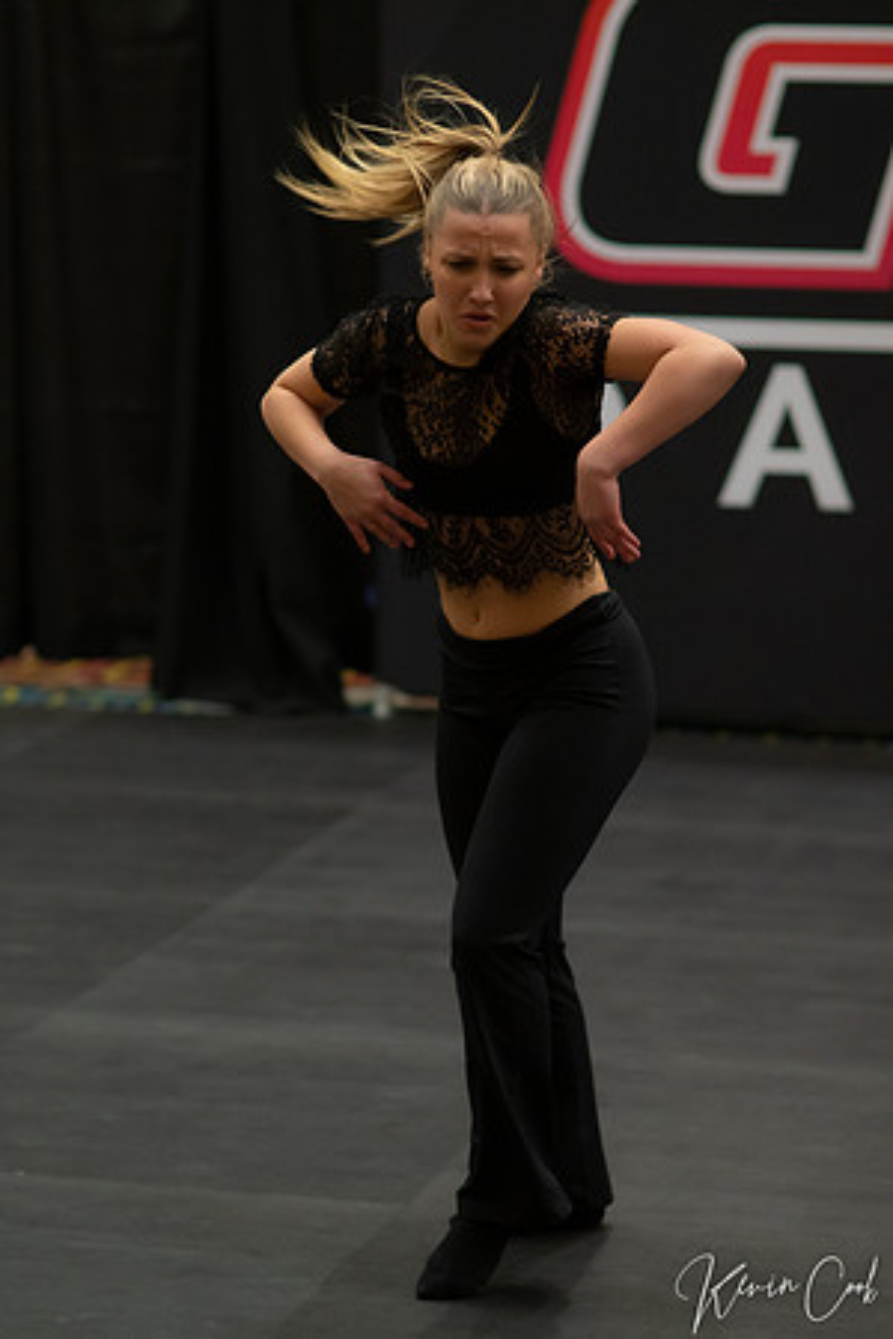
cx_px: 446
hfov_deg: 10.8
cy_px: 670
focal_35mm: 127
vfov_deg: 16.1
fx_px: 4725
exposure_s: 1/640
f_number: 2
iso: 1250
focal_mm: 85
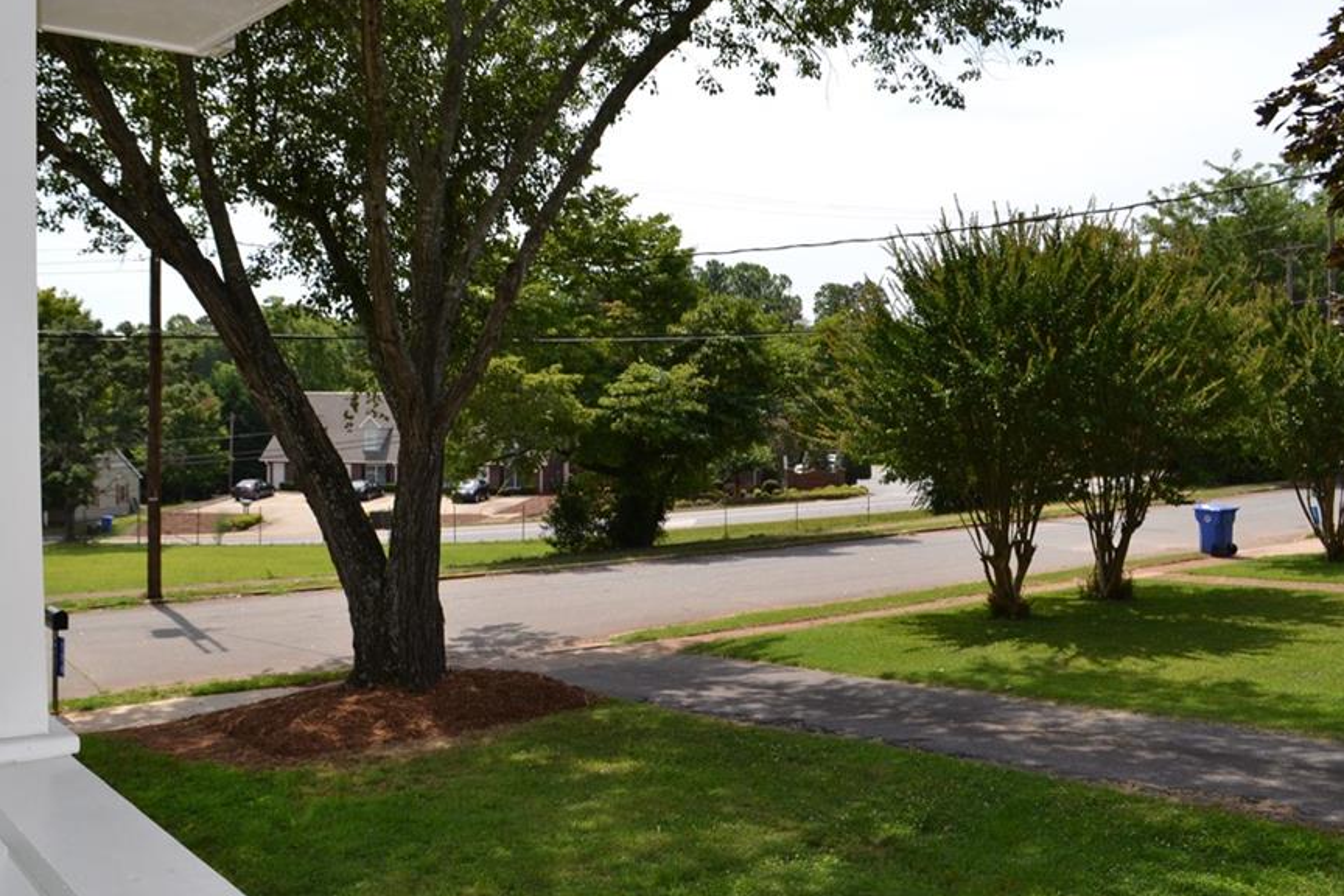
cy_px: 431
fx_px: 1195
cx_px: 610
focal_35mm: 32
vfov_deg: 41.1
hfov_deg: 58.6
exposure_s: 1/200
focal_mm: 18
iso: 100
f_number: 8
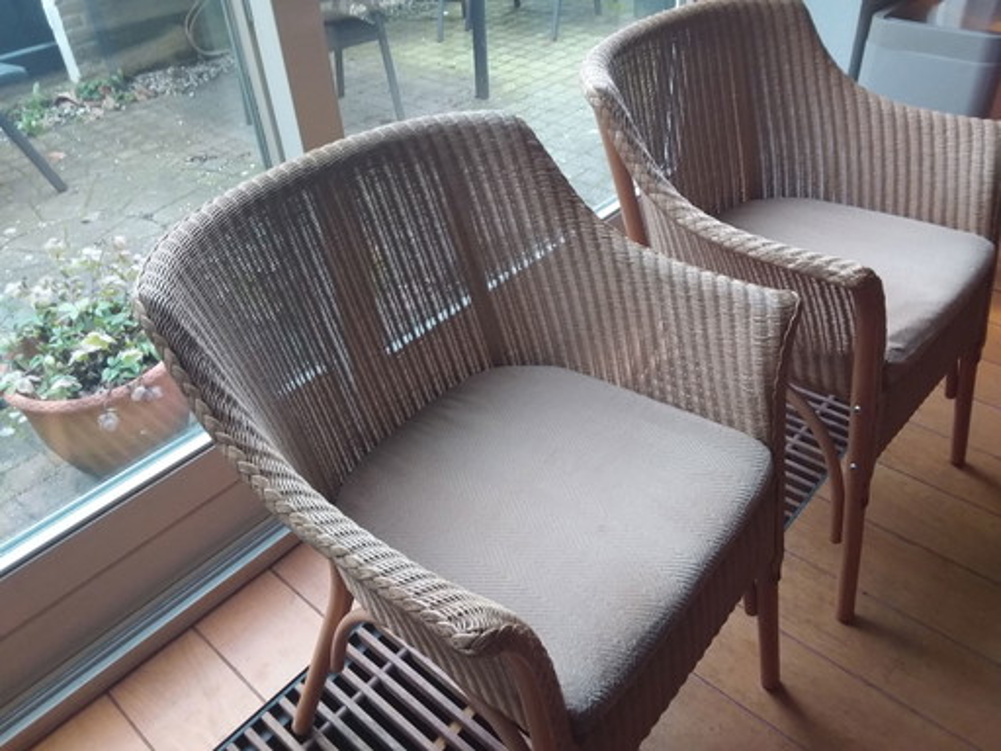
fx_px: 810
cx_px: 500
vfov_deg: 49.7
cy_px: 376
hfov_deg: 63.4
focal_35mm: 28
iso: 80
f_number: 1.9
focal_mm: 2.91
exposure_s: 1/33
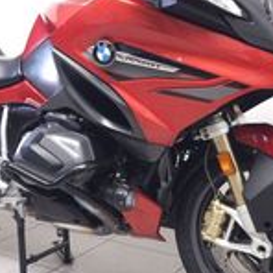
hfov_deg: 30.9
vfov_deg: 30.9
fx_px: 491
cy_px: 92
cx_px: 98
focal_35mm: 55
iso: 125
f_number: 1.8
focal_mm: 5.4
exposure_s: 1/33
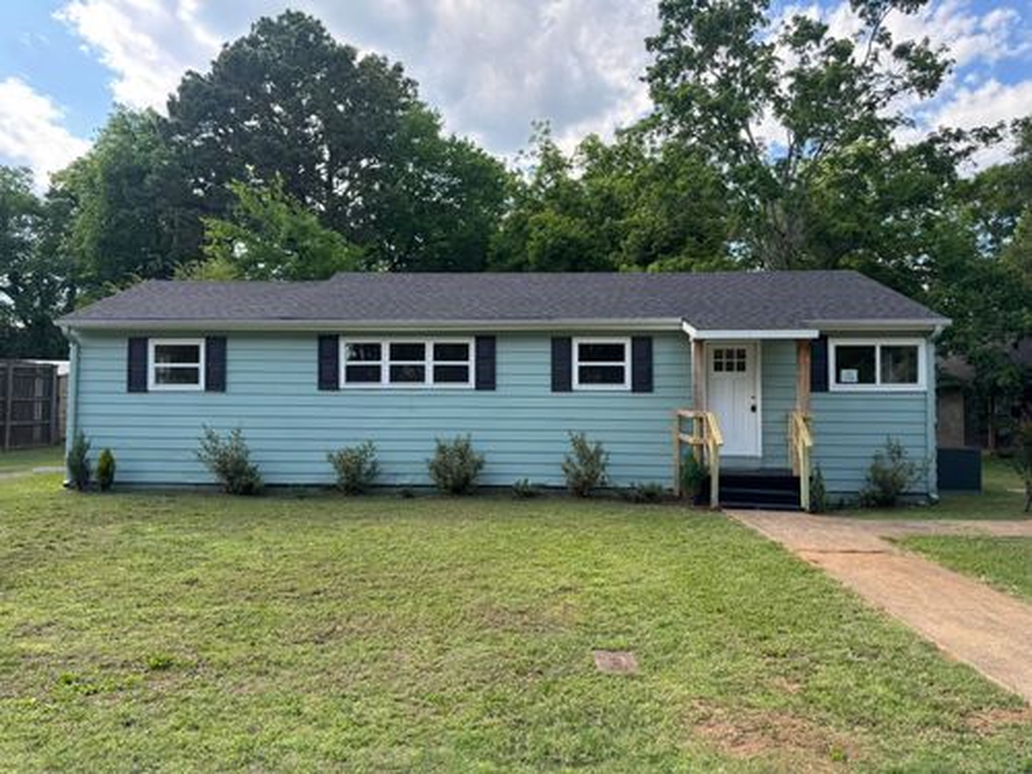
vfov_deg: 56.8
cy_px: 387
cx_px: 516
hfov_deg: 71.6
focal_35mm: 24
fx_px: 716
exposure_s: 1/812
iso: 80
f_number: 1.78
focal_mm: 6.76
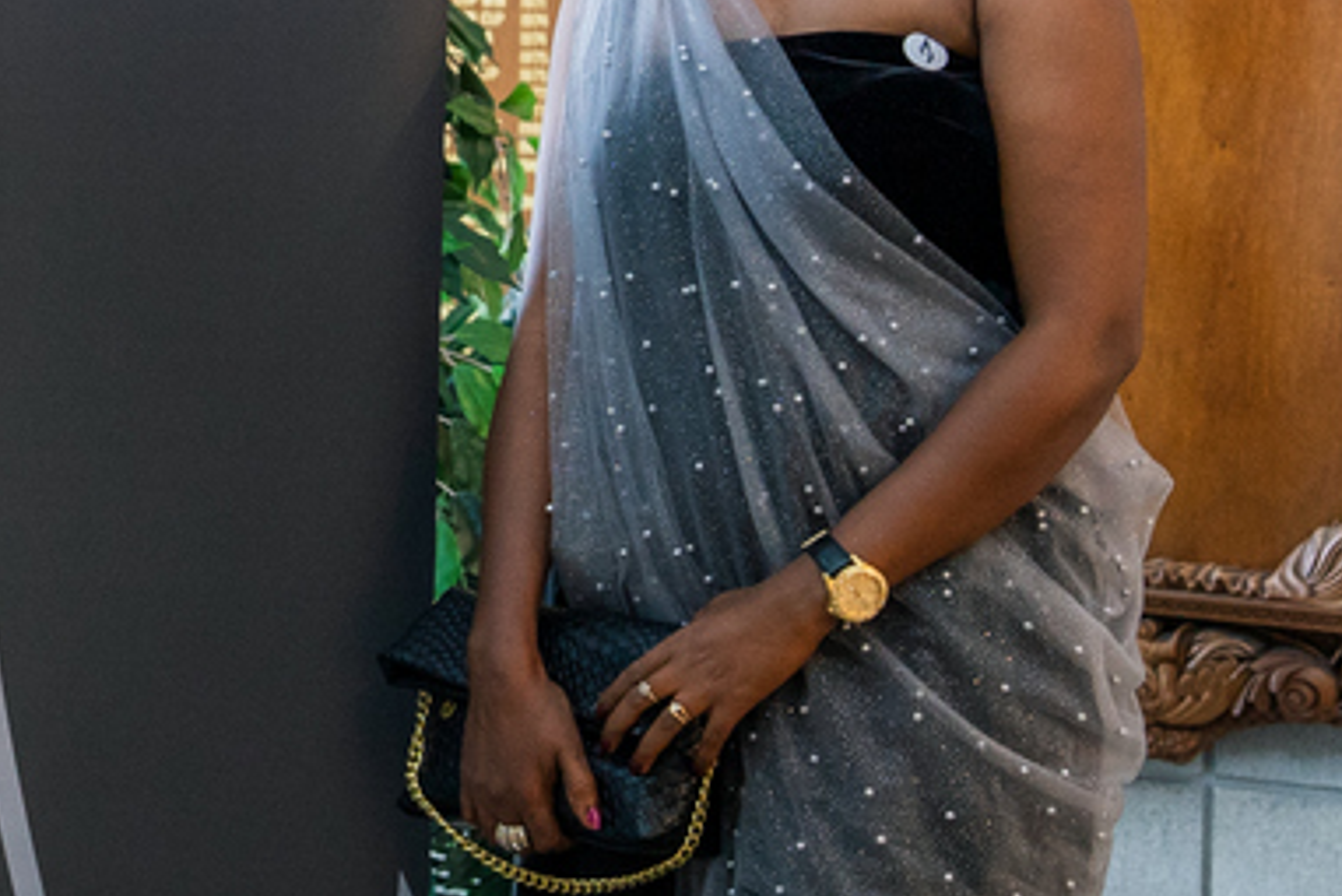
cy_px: -18
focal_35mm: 163
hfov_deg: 12.4
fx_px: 6078
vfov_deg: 8.4
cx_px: -129
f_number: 2.8
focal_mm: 55
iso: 1250
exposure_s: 1/80
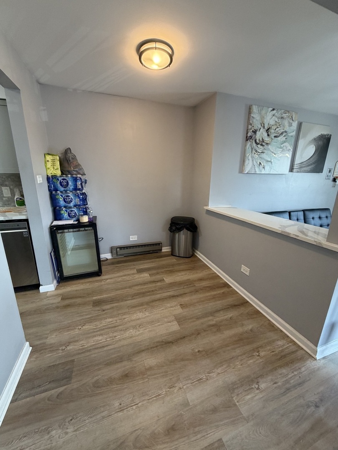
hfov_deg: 85.7
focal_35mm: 14
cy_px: 225
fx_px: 182
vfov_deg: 102.1
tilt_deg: -14.9
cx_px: 169
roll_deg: -1.3
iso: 250
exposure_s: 1/60
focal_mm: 2.22
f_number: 2.2
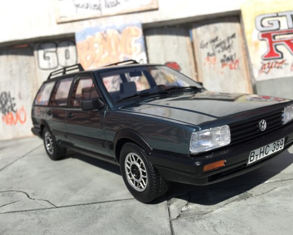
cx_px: 153
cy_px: 119
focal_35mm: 31
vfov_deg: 47.2
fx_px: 269
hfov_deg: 57.1
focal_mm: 4.15
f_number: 2.2
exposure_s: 1/1980
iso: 32
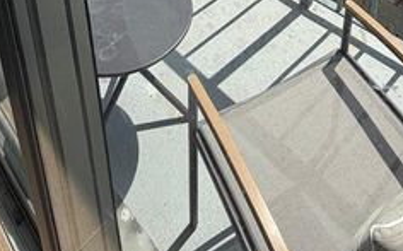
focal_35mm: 42
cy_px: -206
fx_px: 461
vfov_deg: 20.7
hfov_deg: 47.2
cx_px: 208
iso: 20
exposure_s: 1/853
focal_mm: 2.22
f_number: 2.2
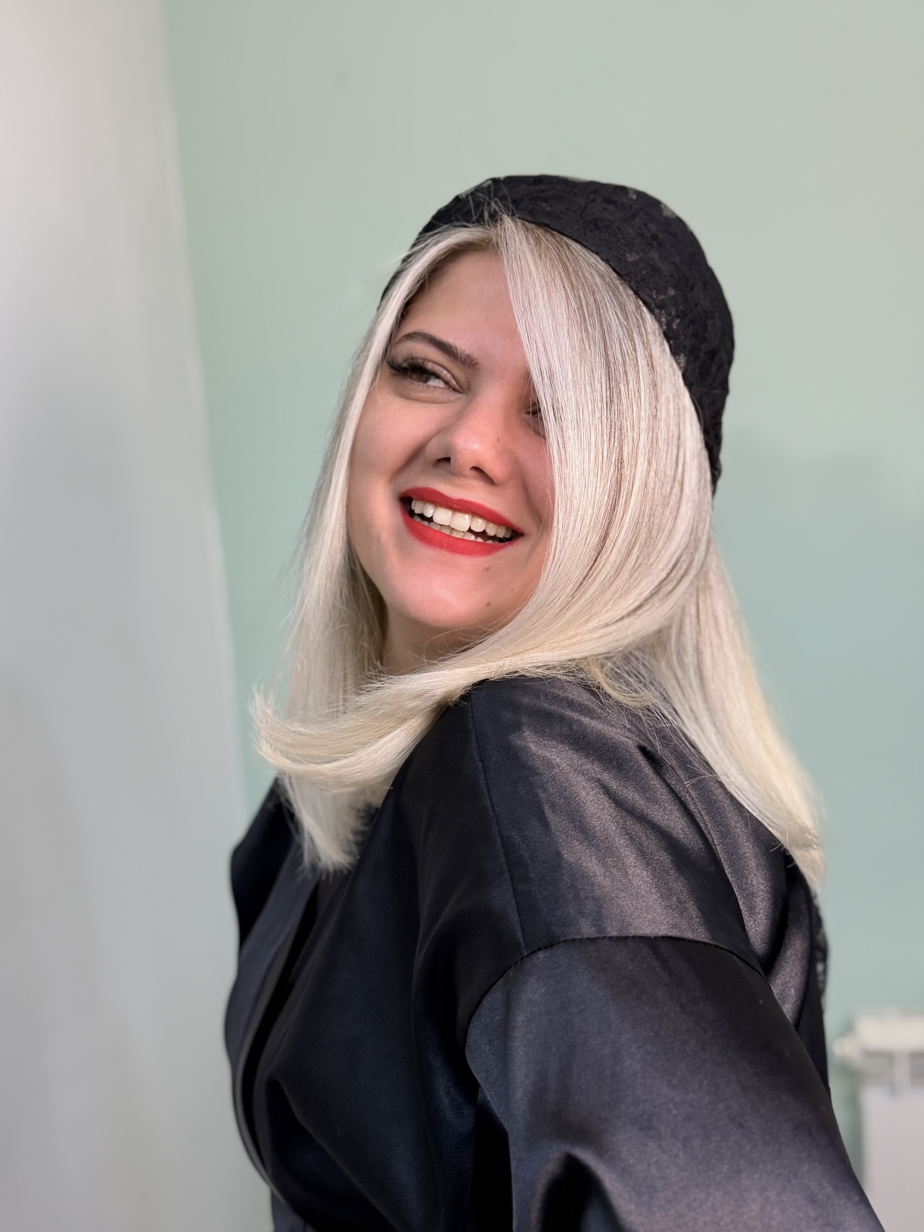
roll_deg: +4.1
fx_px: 1708
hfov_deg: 30.3
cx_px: 462
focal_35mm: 48
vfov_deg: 39.7
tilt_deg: -8.8
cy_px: 616
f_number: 1.78
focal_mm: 6.76
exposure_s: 1/196
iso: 64
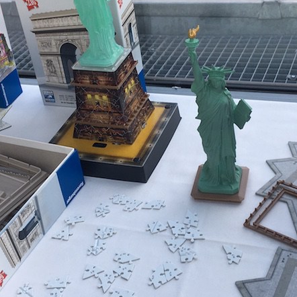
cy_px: 118
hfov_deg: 29.5
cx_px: 137
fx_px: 563
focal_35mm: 58
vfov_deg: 29.5
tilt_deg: -31.3
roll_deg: +7.7
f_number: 2.2
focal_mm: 4.15
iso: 25
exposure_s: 1/295
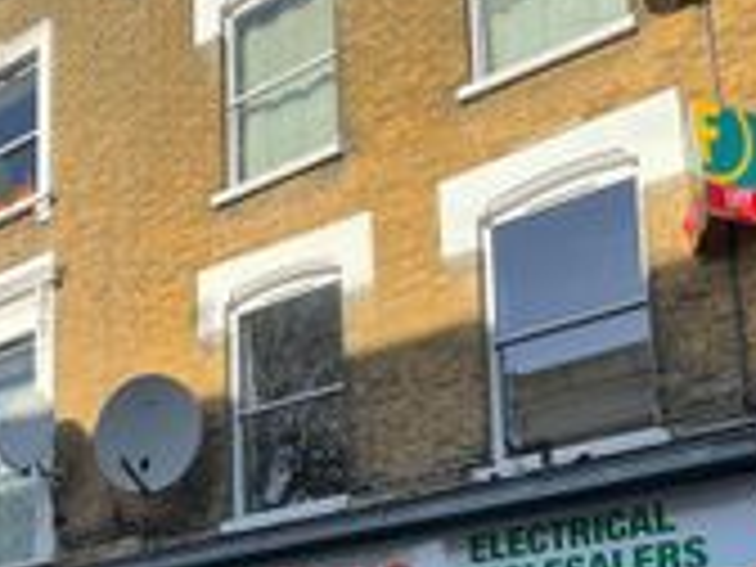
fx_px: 1354
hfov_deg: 29.1
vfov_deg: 22.4
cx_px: -9
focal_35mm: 62
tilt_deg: +9.2
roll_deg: -0.4
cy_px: 616
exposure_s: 1/2053
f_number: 1.6
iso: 32
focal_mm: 4.2
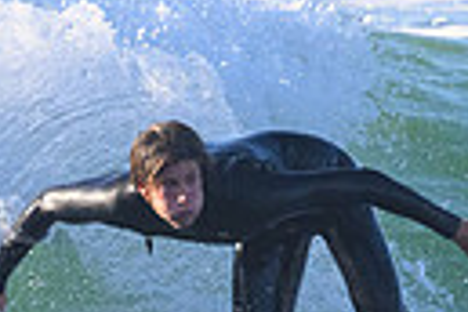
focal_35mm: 2519
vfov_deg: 0.5
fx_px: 32744
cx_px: 258
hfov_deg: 0.8
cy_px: 437
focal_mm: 560
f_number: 11
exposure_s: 1/2000
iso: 3600
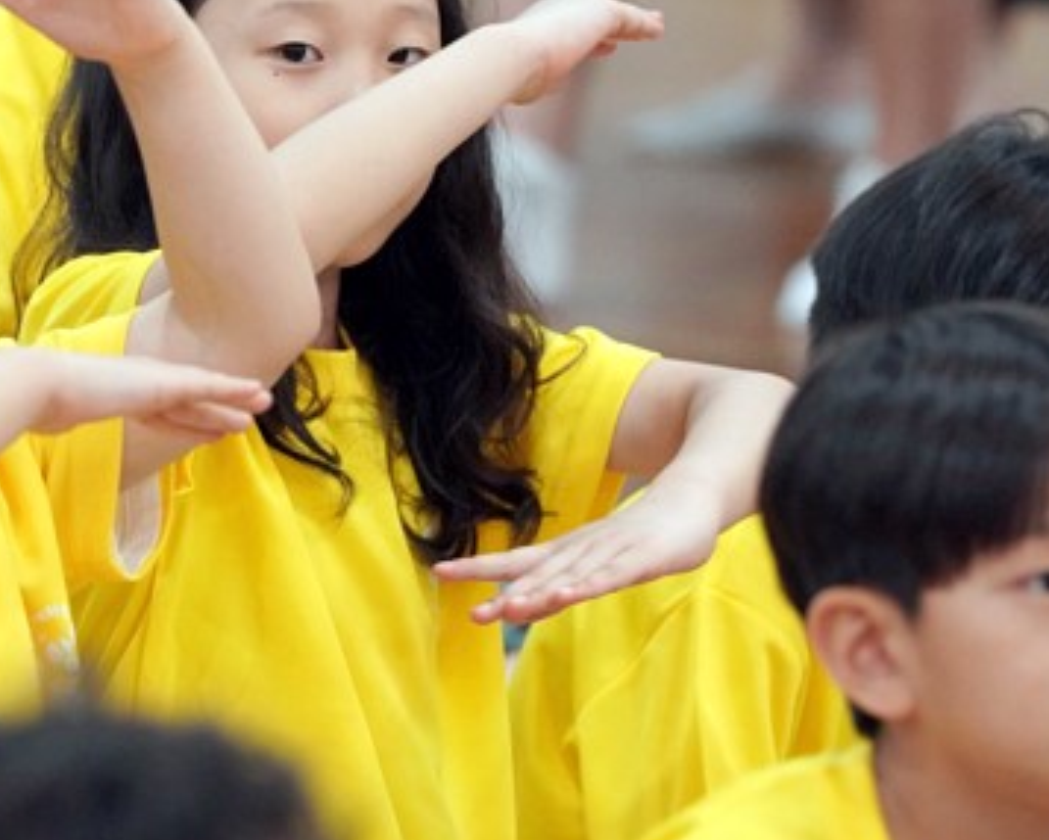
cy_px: 76
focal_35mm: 473
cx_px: 106
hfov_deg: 4.1
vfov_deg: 3.3
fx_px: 14693
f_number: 4
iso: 3200
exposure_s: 1/250
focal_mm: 200
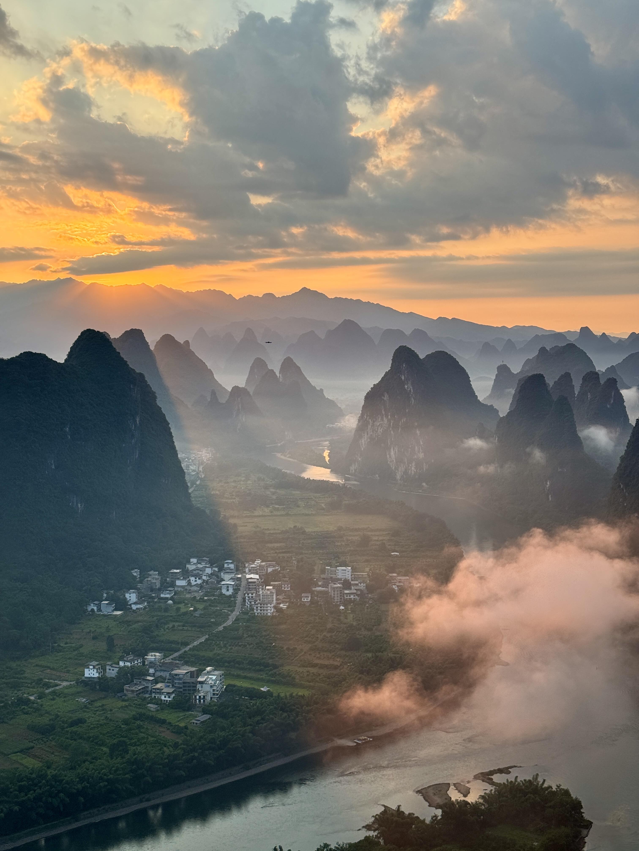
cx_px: 320
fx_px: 1181
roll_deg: +0.4
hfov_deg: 30.3
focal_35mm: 48
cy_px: 426
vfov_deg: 39.7
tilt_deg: -2.2
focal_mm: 6.76
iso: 64
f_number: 1.78
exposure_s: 1/774
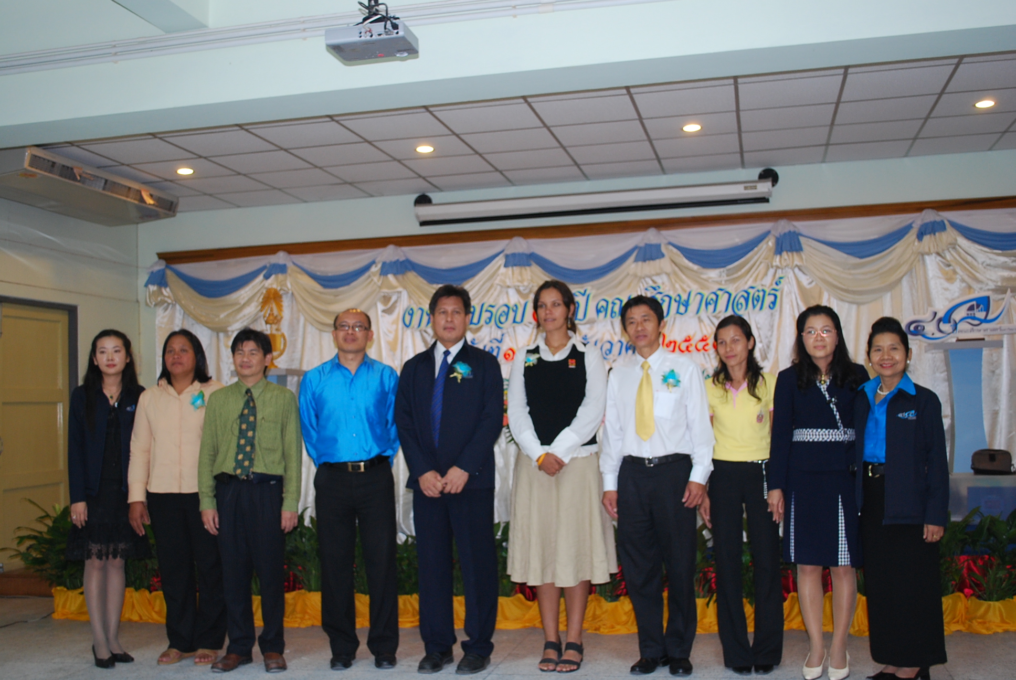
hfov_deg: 49.5
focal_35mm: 39
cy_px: 340
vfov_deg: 34.3
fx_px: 1102
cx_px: 508
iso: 400
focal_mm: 26
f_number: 4.2
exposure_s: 1/25
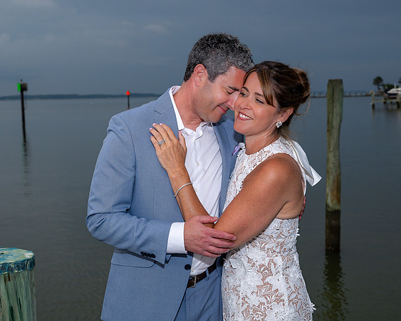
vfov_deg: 28.3
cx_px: 217
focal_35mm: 53
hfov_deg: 35.1
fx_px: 635
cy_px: 161
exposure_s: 1/250
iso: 500
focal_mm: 46
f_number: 7.1
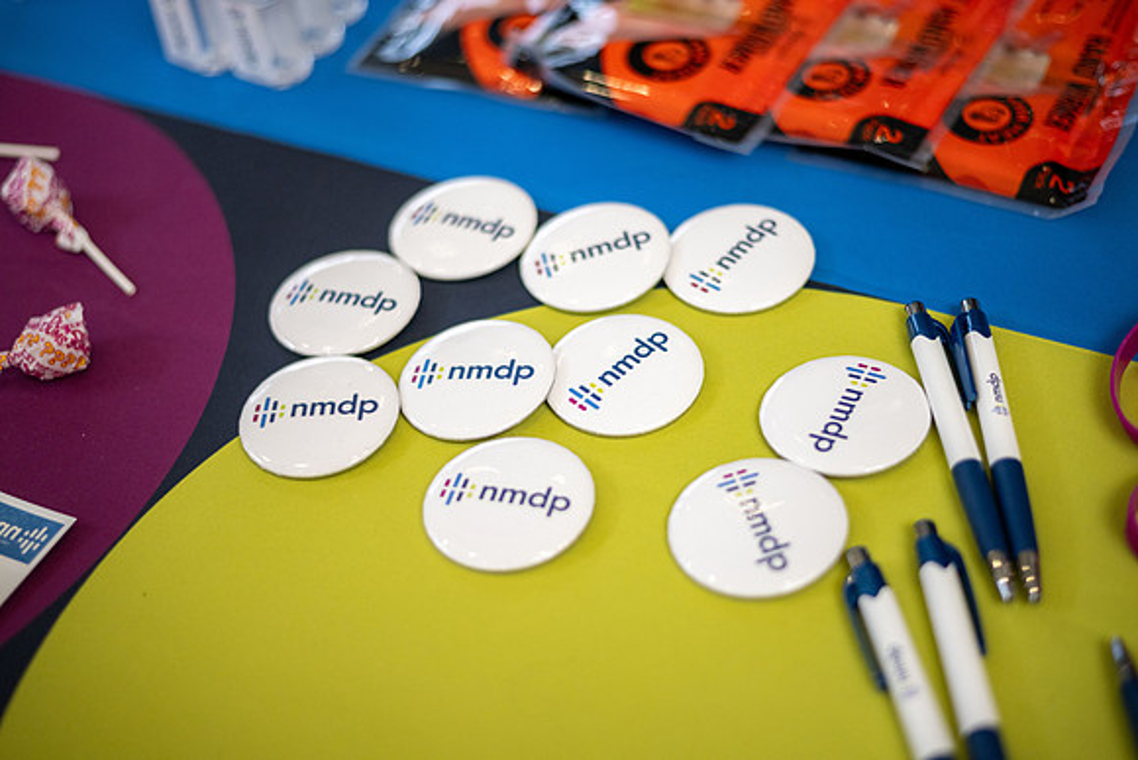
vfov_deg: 27.0
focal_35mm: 50
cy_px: 380
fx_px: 1581
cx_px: 569
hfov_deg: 39.6
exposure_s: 1/2000
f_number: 2
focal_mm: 50
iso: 1000
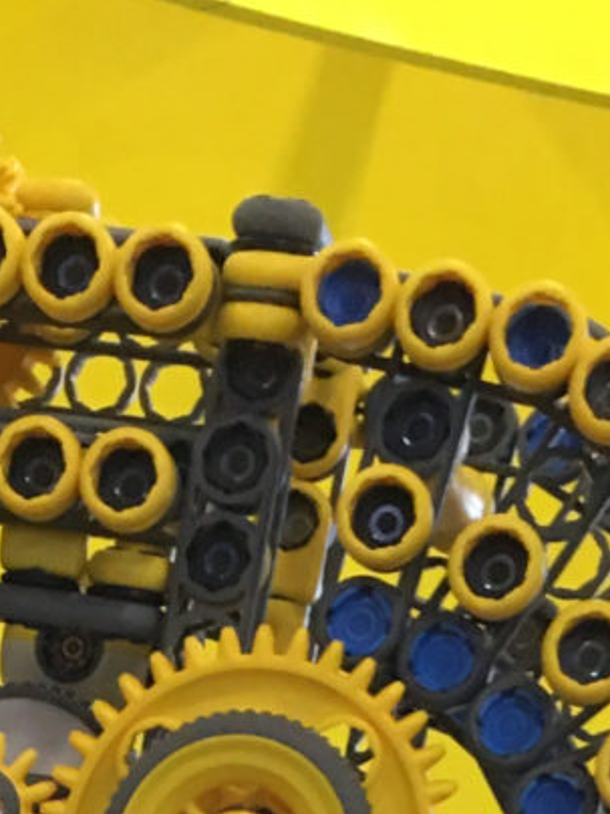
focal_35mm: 147
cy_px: 1960
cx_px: -340
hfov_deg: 9.8
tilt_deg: -16.4
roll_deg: -9.8
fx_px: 3454
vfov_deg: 11.2
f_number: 2.2
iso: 64
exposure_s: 1/15
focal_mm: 4.15
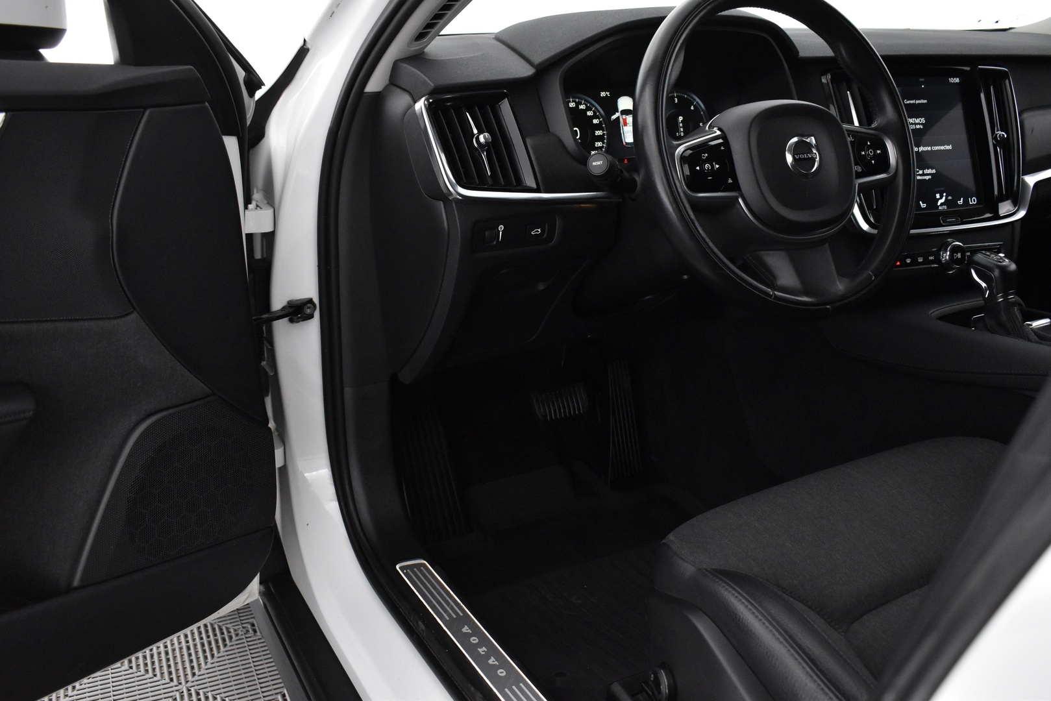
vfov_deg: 40.0
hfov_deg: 57.2
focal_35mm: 33
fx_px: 964
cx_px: 526
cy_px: 350
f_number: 4.5
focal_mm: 22
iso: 3200
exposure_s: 1/50
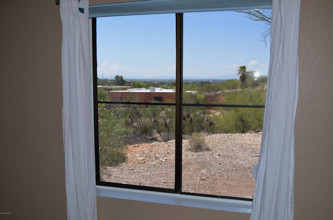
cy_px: 110
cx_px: 166
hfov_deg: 57.3
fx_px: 305
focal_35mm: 33
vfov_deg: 39.8
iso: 100
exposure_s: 1/200
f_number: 8
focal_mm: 22
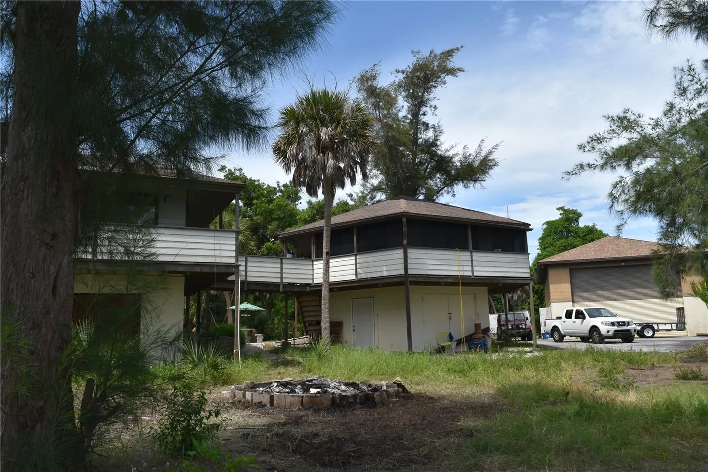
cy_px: 236
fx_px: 531
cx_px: 354
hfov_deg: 67.4
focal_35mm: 27
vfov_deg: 47.9
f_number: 9
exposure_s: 1/200
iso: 100
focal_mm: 18
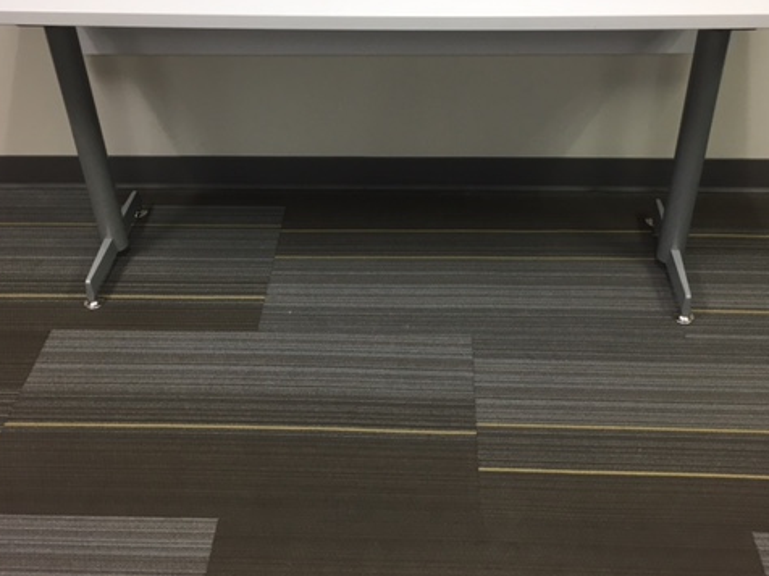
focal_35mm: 39
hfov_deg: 47.9
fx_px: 866
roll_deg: +1.1
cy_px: 213
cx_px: 389
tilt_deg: -36.4
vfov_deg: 36.6
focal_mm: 4.15
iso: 80
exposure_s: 1/30
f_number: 2.2
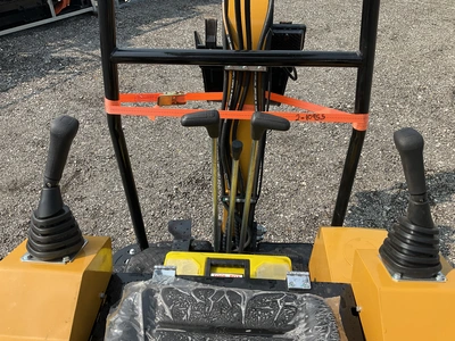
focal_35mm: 29
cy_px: 170
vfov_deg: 48.2
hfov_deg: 61.7
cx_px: 228
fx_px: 381
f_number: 1.8
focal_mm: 3
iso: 25
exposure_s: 1/1055
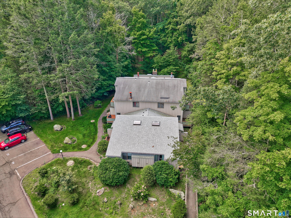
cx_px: 146
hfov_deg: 71.6
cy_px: 109
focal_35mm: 24
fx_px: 202
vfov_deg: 56.8
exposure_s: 1/320
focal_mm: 8.7
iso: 110
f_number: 1.8
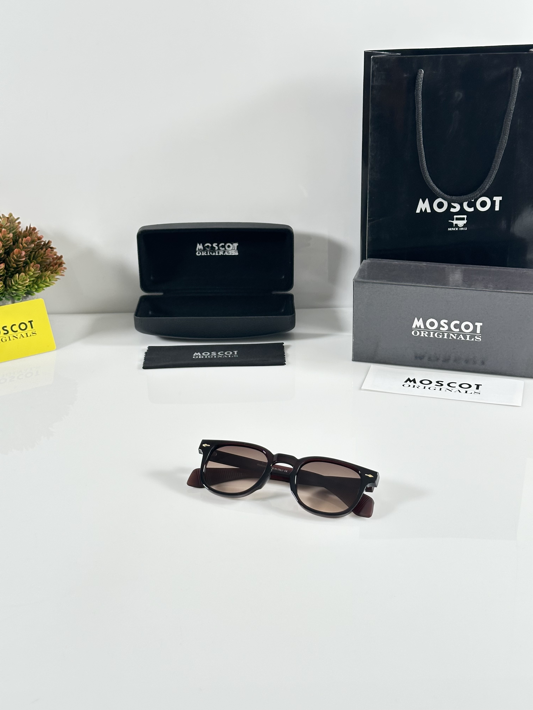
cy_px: 355
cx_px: 266
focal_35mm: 48
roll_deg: +0.9
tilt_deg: -25.5
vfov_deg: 39.7
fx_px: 985
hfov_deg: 30.3
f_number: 1.78
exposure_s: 1/100
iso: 125
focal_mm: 6.86
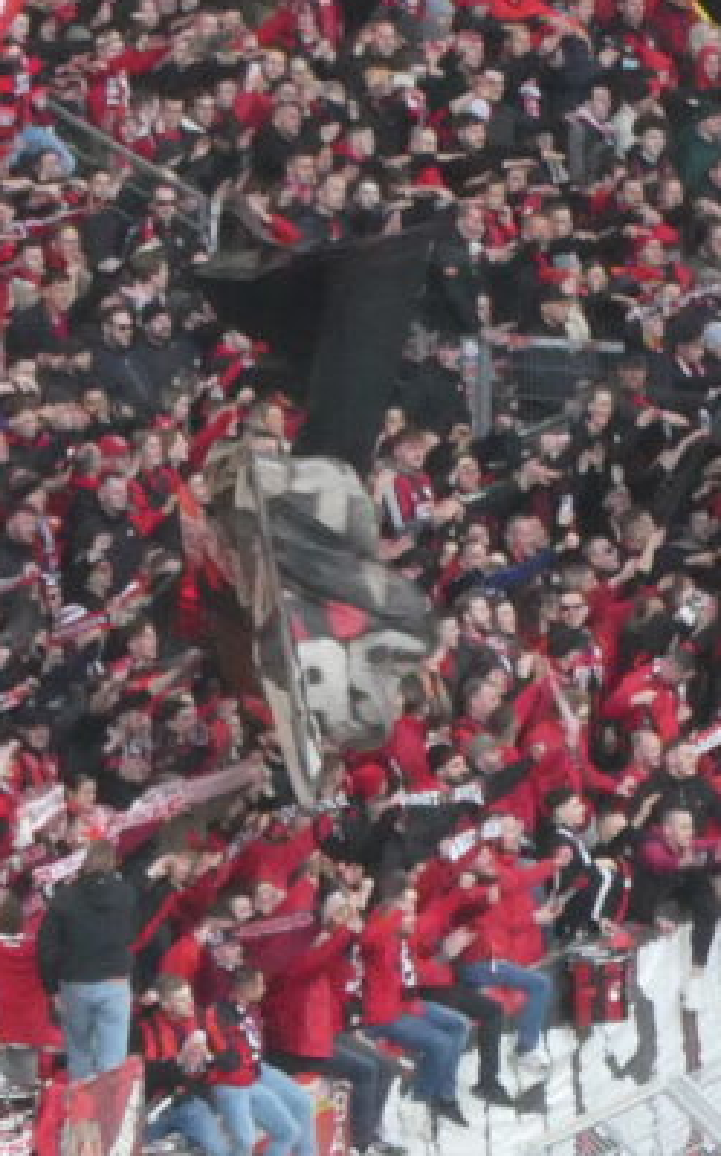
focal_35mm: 574
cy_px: 493
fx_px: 18066
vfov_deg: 3.7
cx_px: -292
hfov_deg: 2.3
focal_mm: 24.2
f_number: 5.3
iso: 500
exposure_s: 1/80
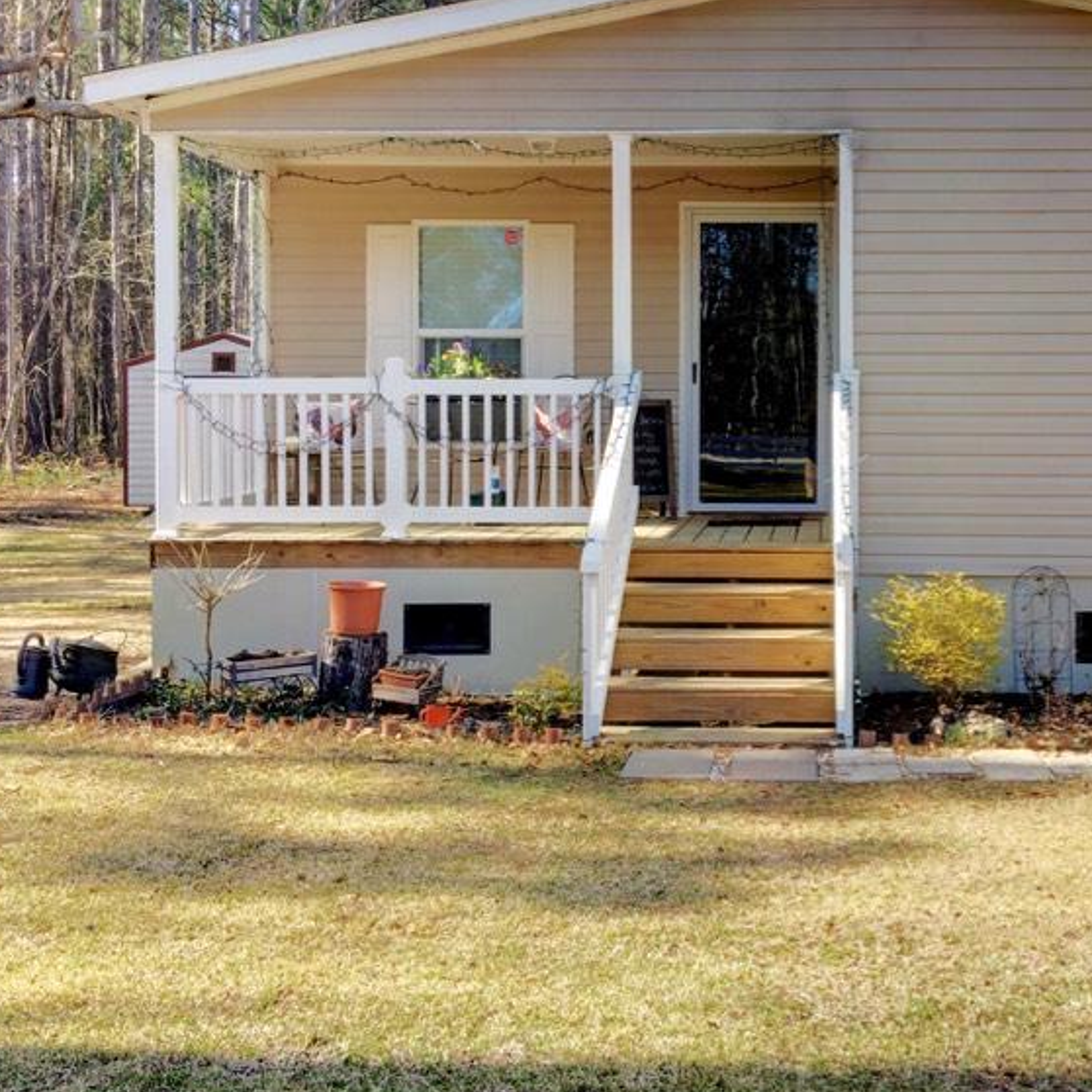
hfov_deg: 35.4
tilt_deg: +0.3
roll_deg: +0.7
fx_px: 1677
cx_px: 787
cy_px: 423
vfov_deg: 35.9
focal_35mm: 47
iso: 25
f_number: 2.2
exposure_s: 1/718
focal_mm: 4.15
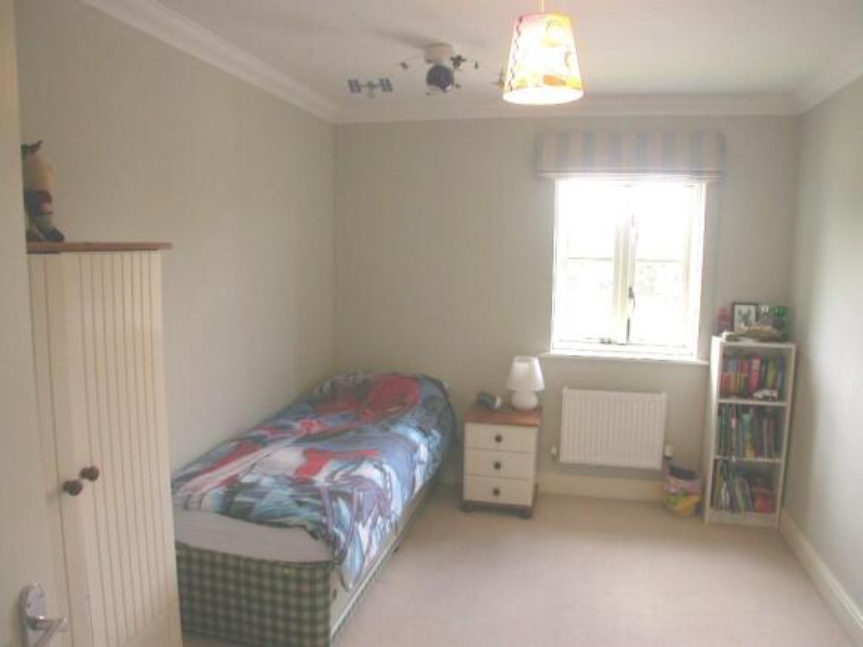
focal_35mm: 38
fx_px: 947
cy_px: 324
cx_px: 432
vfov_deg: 37.7
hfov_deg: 49.0
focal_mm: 7.85
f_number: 3
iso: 100
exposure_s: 1/53.6
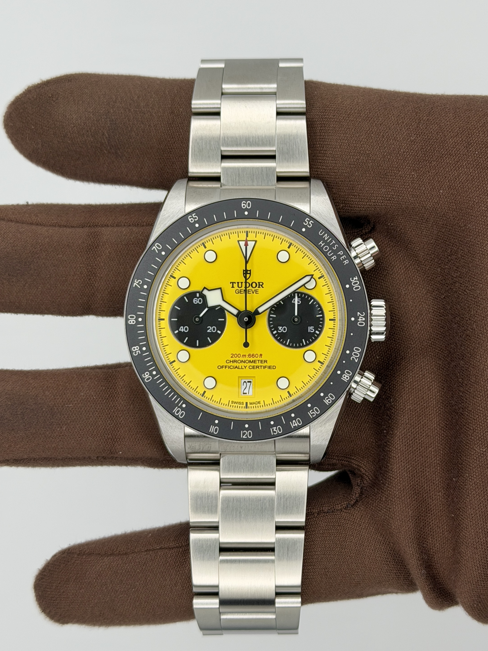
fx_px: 902
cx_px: 244
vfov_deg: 39.7
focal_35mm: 48
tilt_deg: -86.4
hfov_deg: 30.3
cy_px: 326
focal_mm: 6.76
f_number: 1.78
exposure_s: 1/375
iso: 64
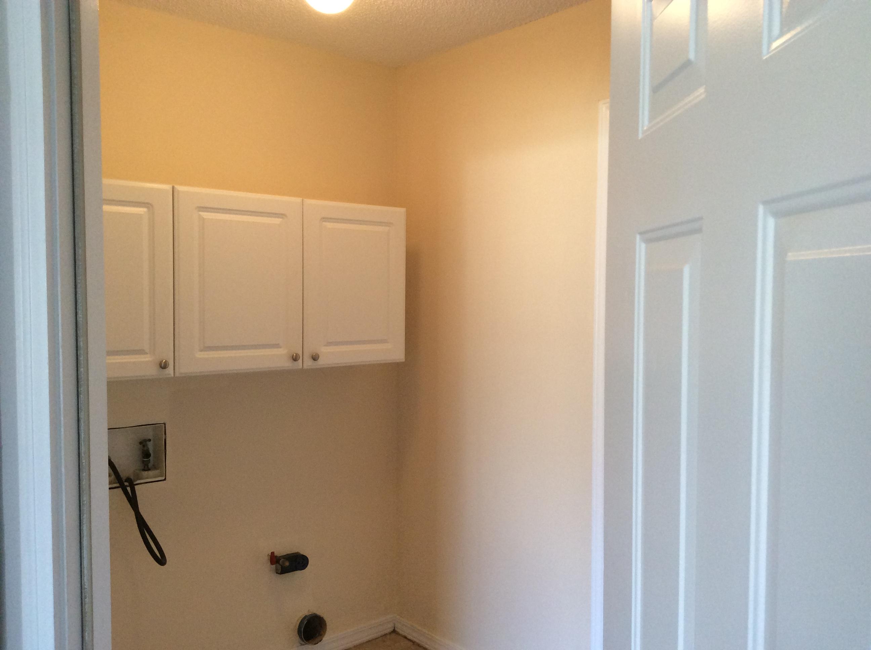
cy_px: 325
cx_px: 436
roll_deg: -0.4
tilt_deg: -2.7
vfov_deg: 44.1
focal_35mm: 32
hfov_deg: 56.9
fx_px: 804
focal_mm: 3.3
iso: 100
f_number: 2.4
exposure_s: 1/24
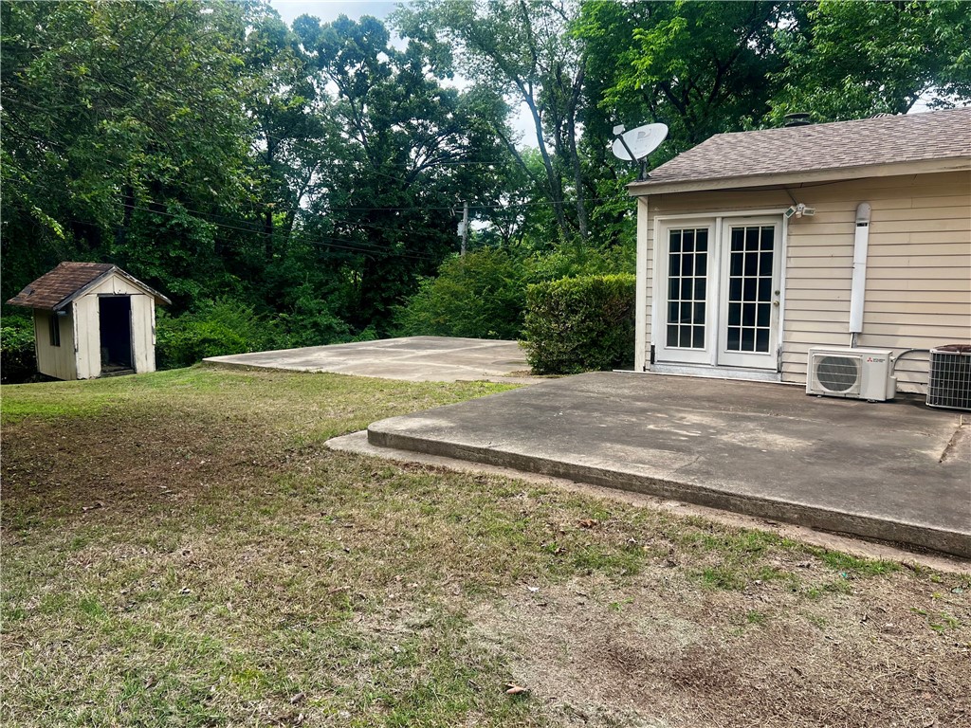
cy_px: 364
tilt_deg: -7.5
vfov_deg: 53.1
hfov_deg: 67.3
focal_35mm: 26
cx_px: 486
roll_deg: -0.1
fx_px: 729
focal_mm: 5.7
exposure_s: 1/1029
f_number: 1.5
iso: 50
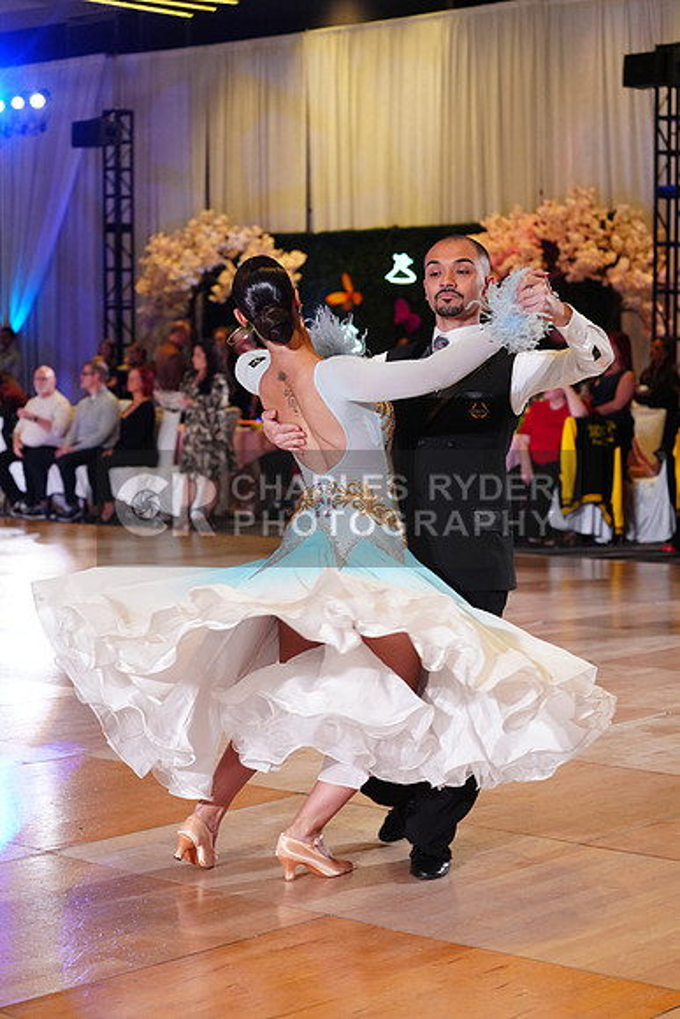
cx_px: 340
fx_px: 1982
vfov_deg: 28.8
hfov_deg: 19.5
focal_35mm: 70
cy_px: 510
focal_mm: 70
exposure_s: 1/400
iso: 2500
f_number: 4
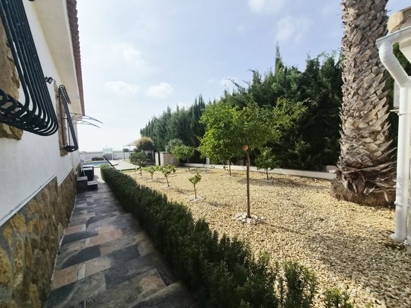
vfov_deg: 89.9
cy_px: 154
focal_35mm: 13
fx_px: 154
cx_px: 206
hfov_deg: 106.2
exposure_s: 1/7696
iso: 80
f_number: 2.2
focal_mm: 2.2
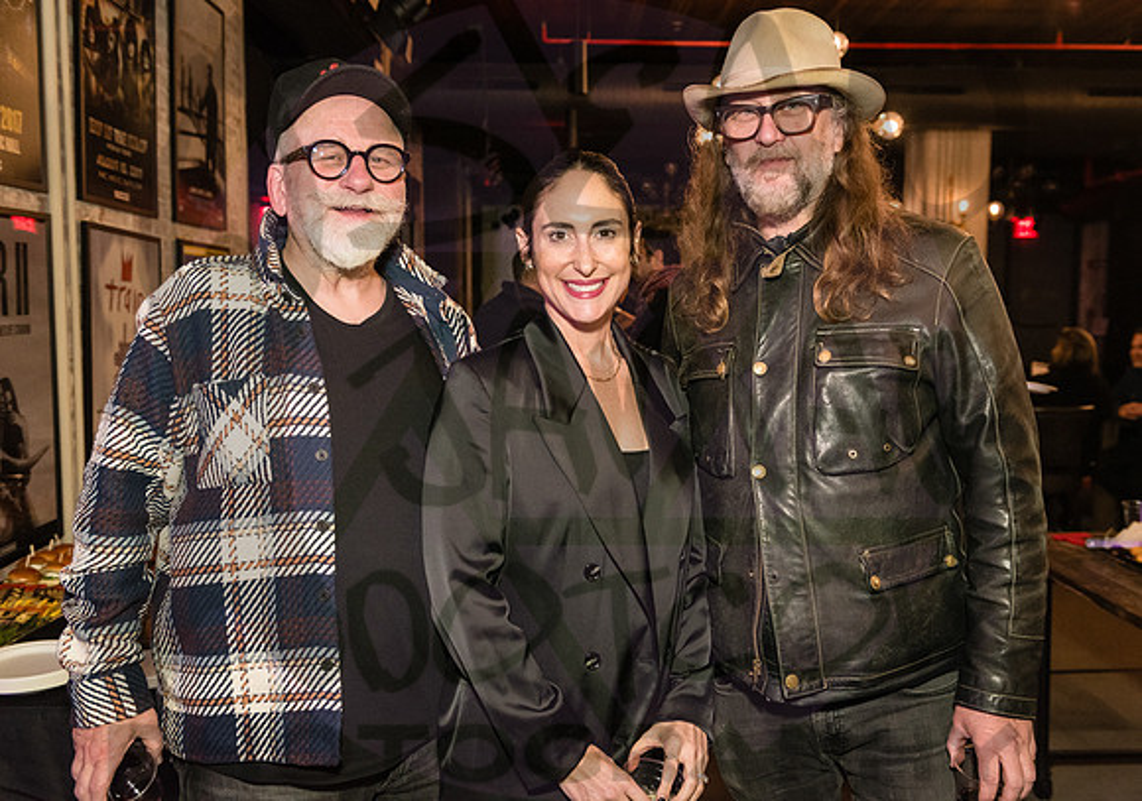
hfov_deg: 56.2
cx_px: 601
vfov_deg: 41.1
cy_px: 400
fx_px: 1068
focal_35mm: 33
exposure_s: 1/125
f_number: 3.5
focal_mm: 32
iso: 6400
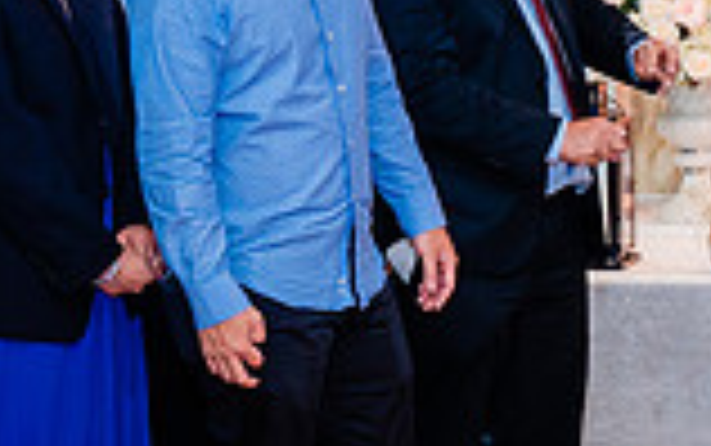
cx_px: 789
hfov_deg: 12.8
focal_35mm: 161
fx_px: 3122
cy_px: 72
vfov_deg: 8.1
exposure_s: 1/160
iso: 1000
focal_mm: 39
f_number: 3.5
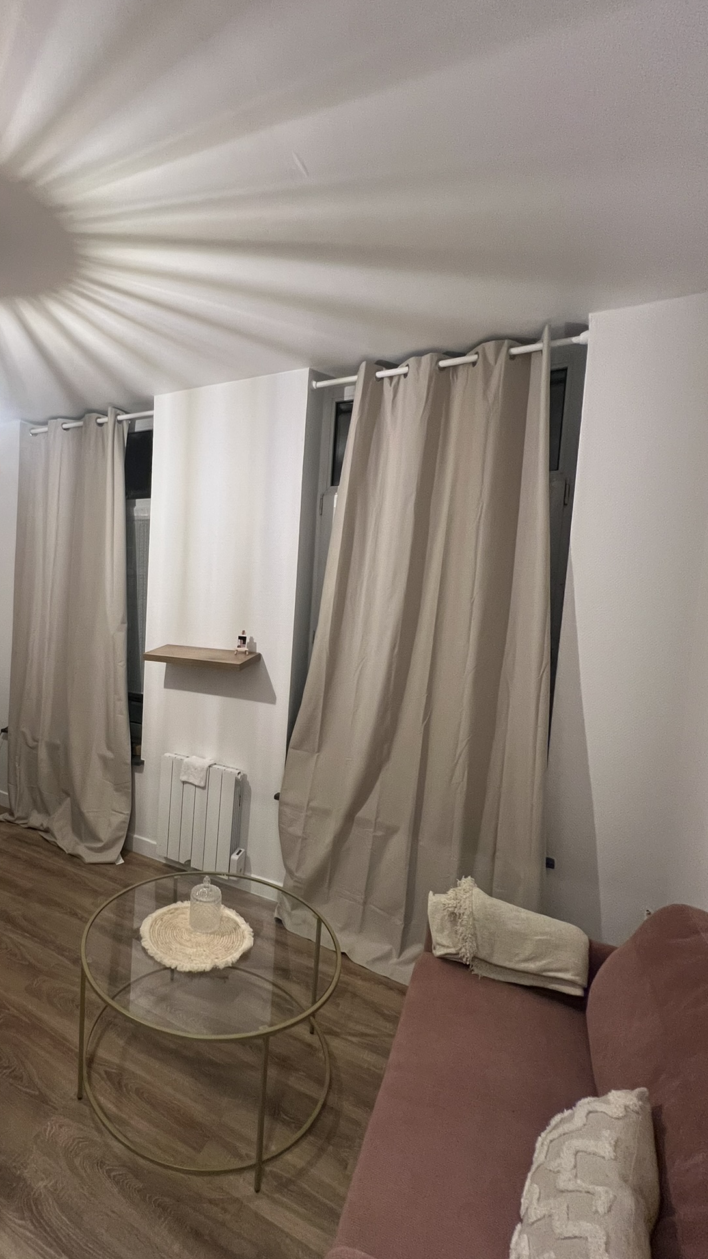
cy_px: 641
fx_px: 501
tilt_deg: -4.3
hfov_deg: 68.0
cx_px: 219
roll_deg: -3.1
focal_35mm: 15
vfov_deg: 103.0
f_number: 1.8
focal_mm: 1.57
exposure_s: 1/50
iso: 400
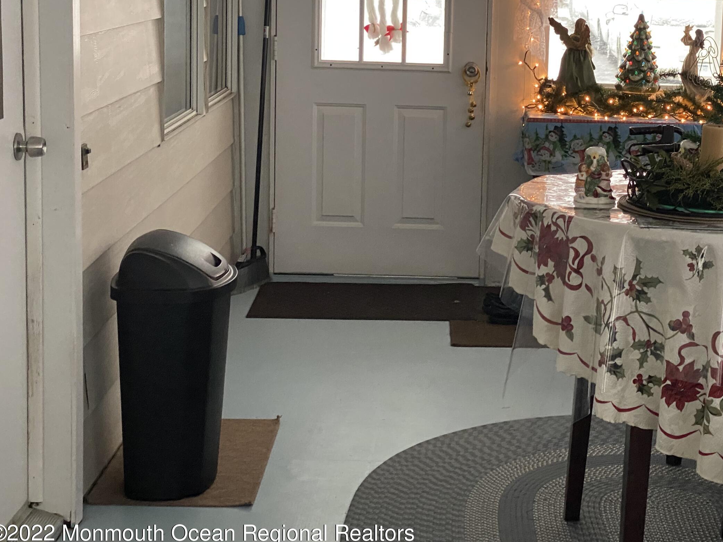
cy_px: 178
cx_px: 510
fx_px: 1566
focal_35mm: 75
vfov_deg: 19.6
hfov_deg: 25.8
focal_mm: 6
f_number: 2
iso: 250
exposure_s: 1/60
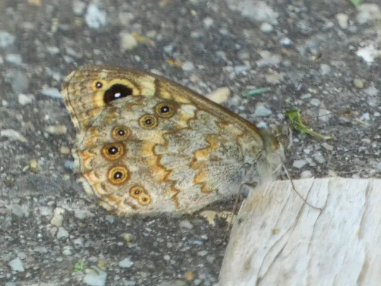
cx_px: 190
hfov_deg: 1.7
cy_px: 143
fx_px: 13208
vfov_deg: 1.2
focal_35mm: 1200
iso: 400
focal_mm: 215
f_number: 5.9
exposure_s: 1/100
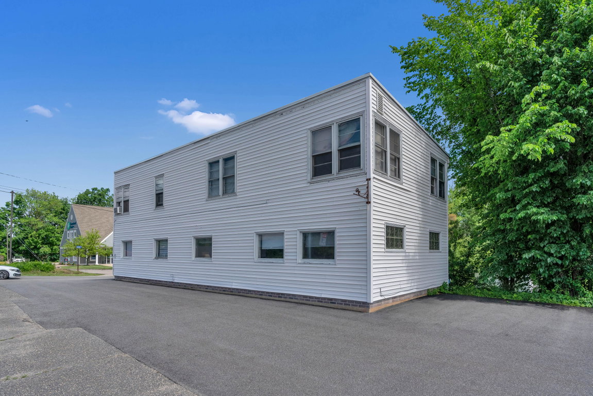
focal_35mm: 19
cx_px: 296
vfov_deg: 64.6
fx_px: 313
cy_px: 198
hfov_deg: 86.9
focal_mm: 19
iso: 800
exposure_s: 1/3000
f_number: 8
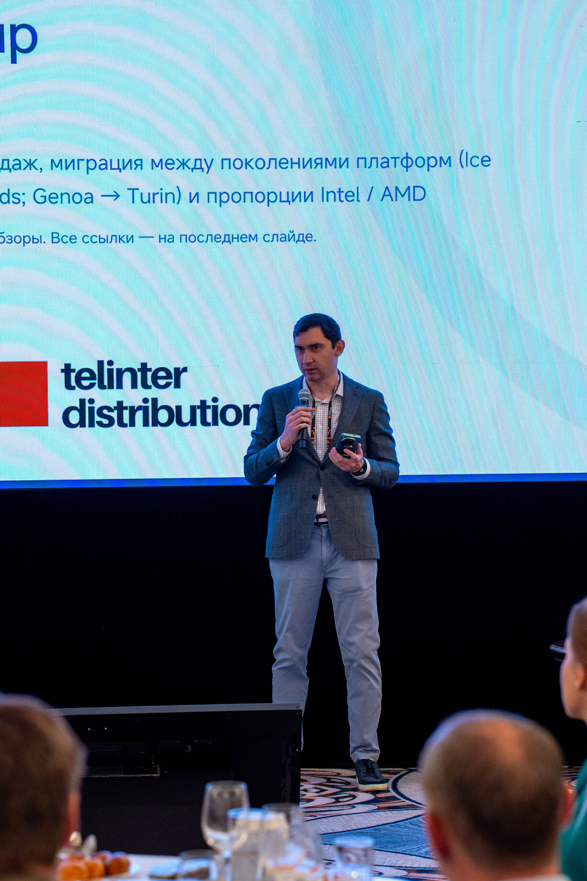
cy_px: 403
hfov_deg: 11.1
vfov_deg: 16.5
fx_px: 3033
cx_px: 278
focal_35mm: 124
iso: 500
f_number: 3.5
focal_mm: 75
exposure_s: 1/200
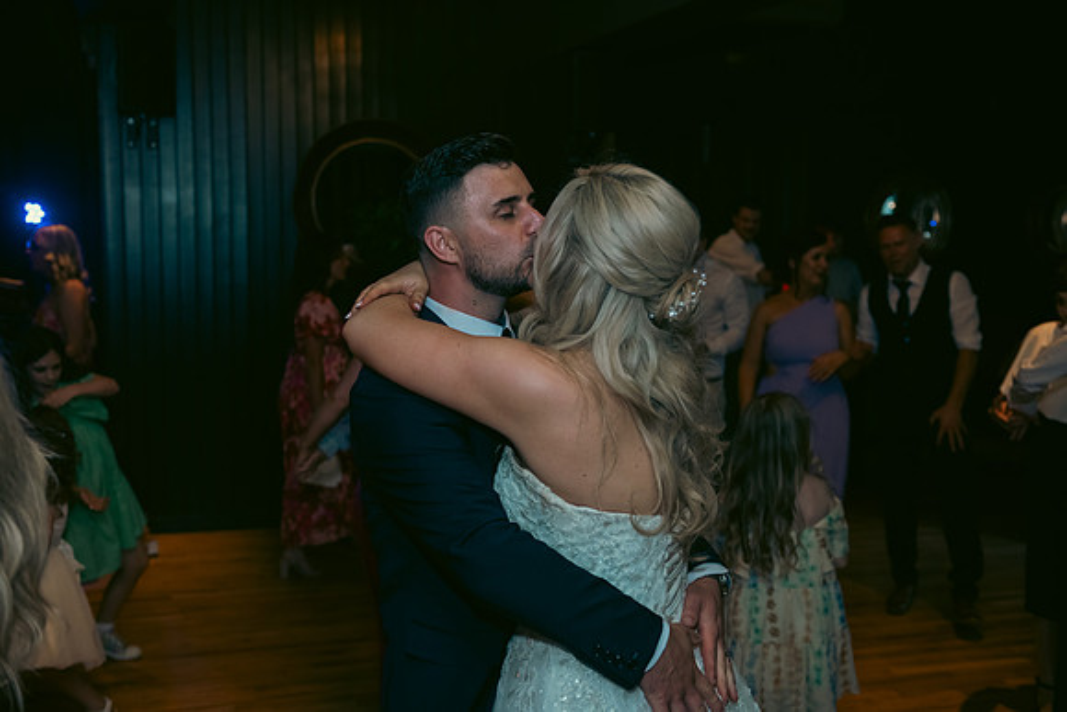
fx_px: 1186
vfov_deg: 33.4
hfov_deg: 48.4
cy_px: 356
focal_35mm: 40
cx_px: 534
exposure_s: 1/160
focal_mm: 40
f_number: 3.5
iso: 640
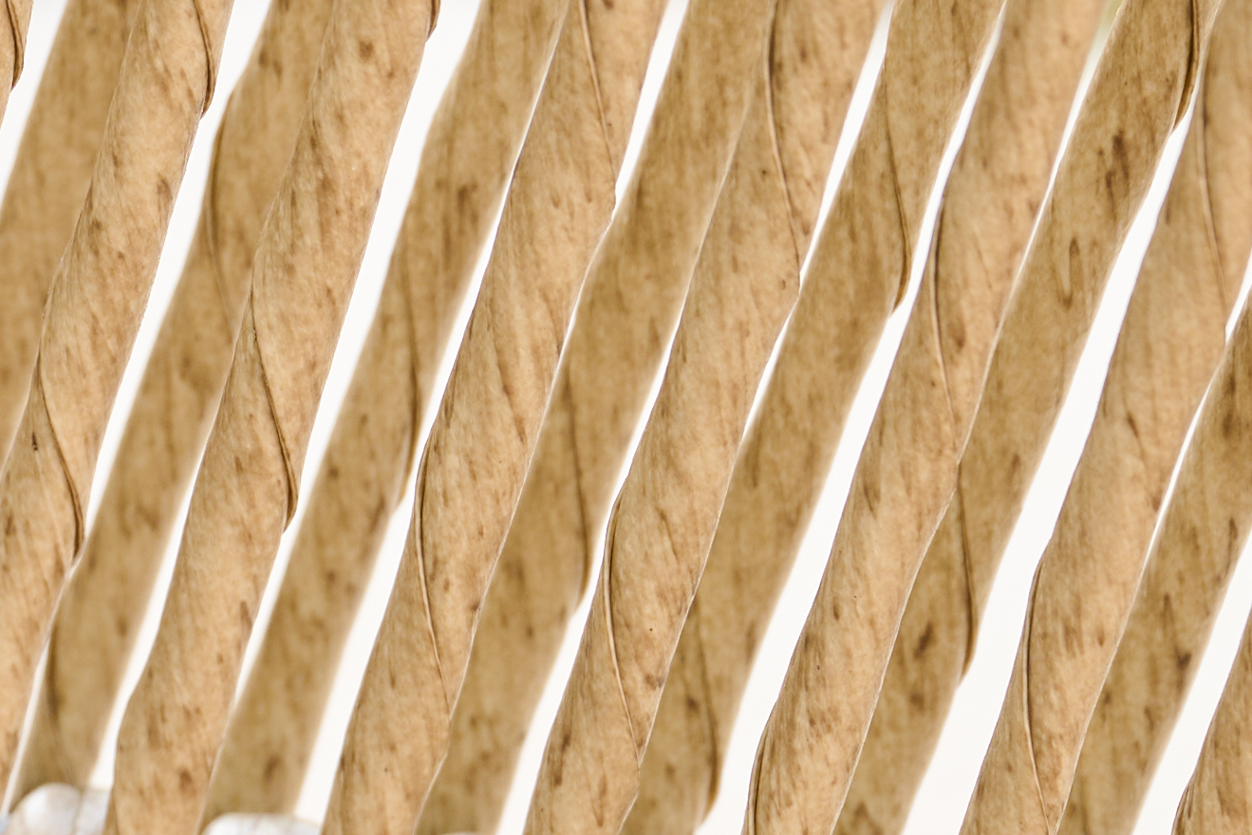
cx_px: -534
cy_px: 625
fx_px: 15235
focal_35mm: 438
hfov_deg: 4.7
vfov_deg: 3.1
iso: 100
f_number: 4.5
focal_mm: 70
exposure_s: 1/125
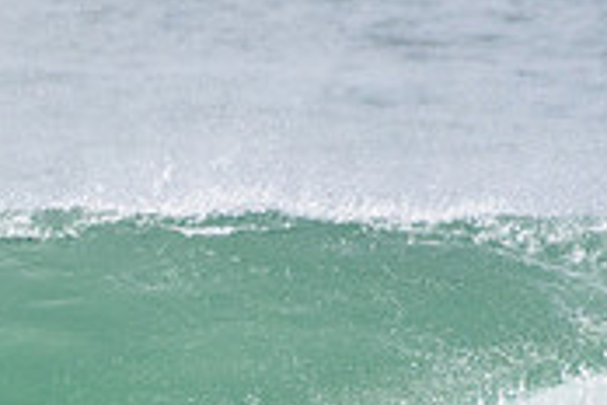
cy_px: 641
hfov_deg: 0.8
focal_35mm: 2502
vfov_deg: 0.5
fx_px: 42183
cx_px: -366
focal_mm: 500
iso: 360
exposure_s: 1/2000
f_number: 5.6
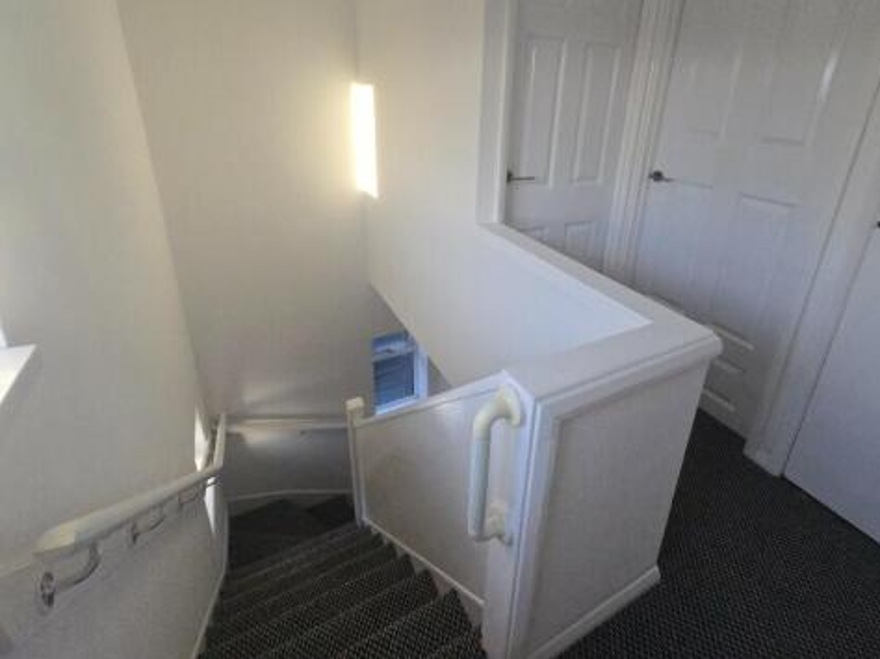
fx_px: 407
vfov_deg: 76.9
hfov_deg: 94.2
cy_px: 255
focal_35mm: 16
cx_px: 482
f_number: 2.2
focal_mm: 2.2
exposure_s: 1/359
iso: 200
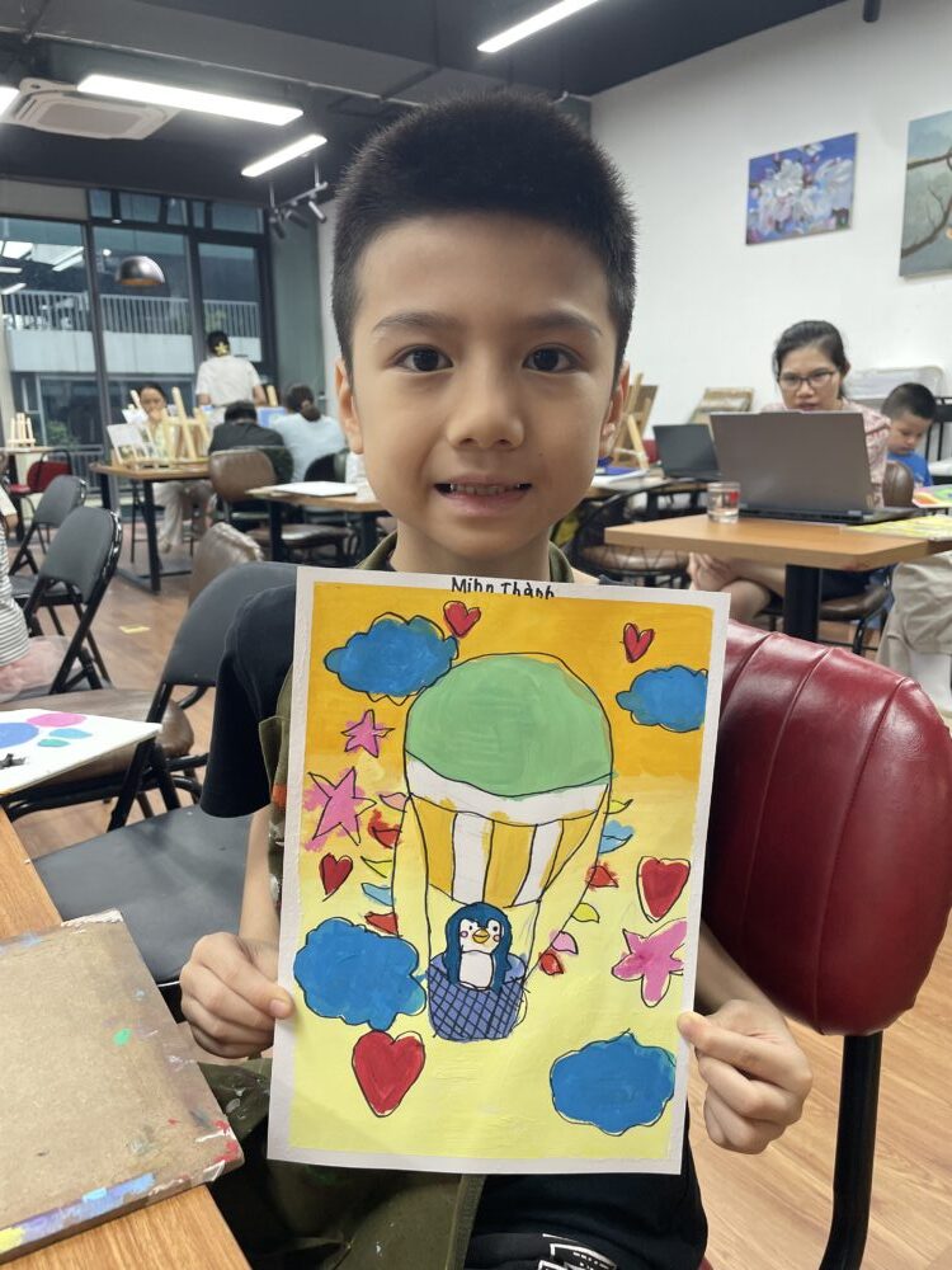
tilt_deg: -13.0
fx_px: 953
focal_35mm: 26
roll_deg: +1.6
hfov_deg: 53.1
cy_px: 635
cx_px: 476
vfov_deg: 67.3
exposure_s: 1/100
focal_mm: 4.2
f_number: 1.6
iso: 125
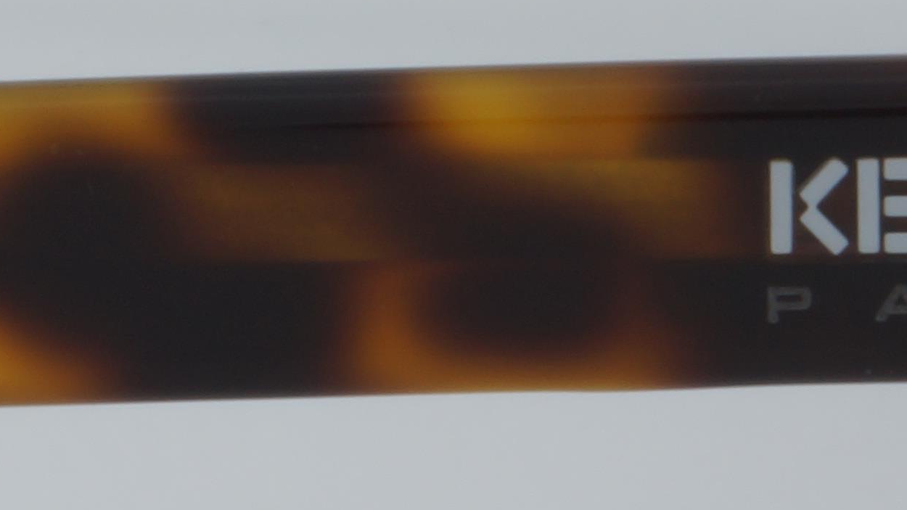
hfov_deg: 5.7
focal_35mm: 377
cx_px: -73
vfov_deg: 3.2
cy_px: 200
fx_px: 9066
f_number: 32
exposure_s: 1/4
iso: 100
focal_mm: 50
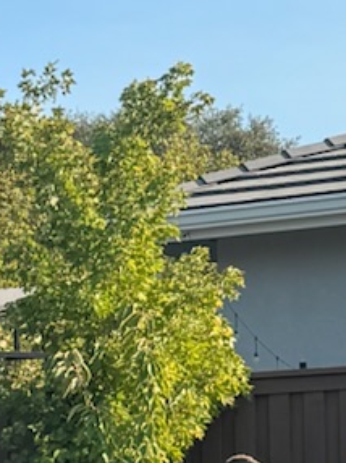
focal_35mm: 172
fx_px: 2296
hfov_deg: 8.2
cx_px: -335
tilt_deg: +2.5
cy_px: 426
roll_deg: +1.5
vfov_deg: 11.4
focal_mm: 6.76
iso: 80
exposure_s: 1/2604
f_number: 1.78
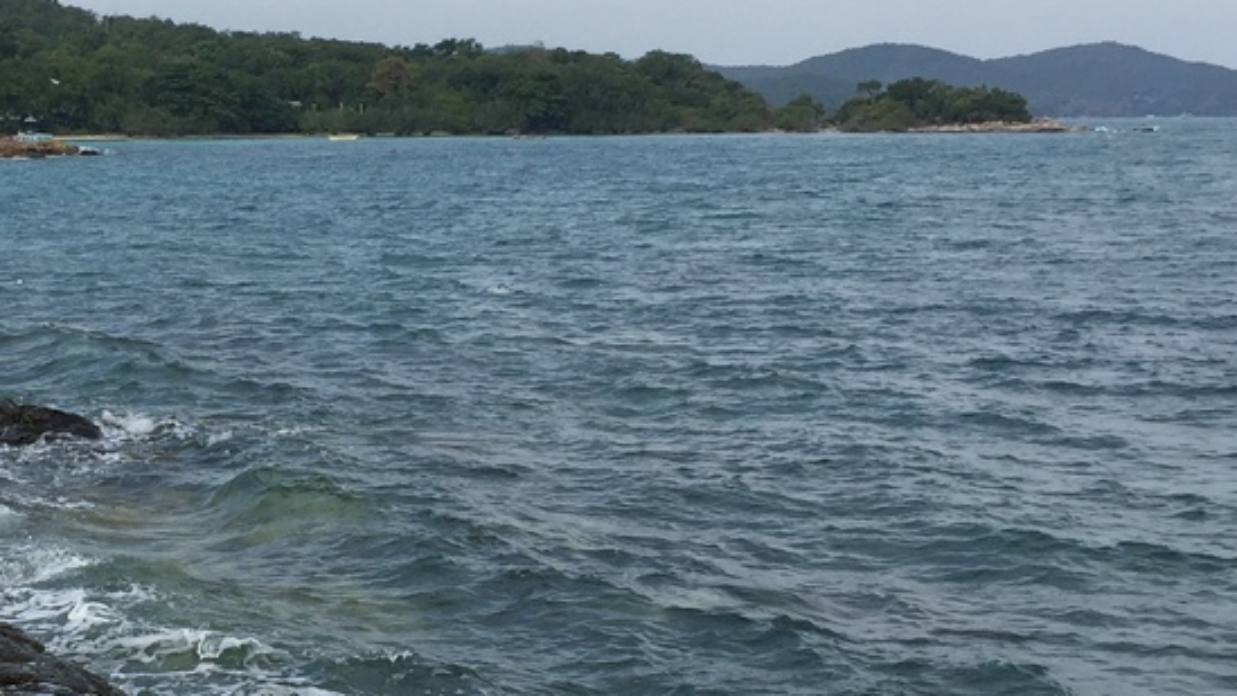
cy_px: 428
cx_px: 101
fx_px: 2264
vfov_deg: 17.5
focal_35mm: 69
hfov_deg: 29.2
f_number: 2.2
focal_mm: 4.15
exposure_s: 1/2083
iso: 32
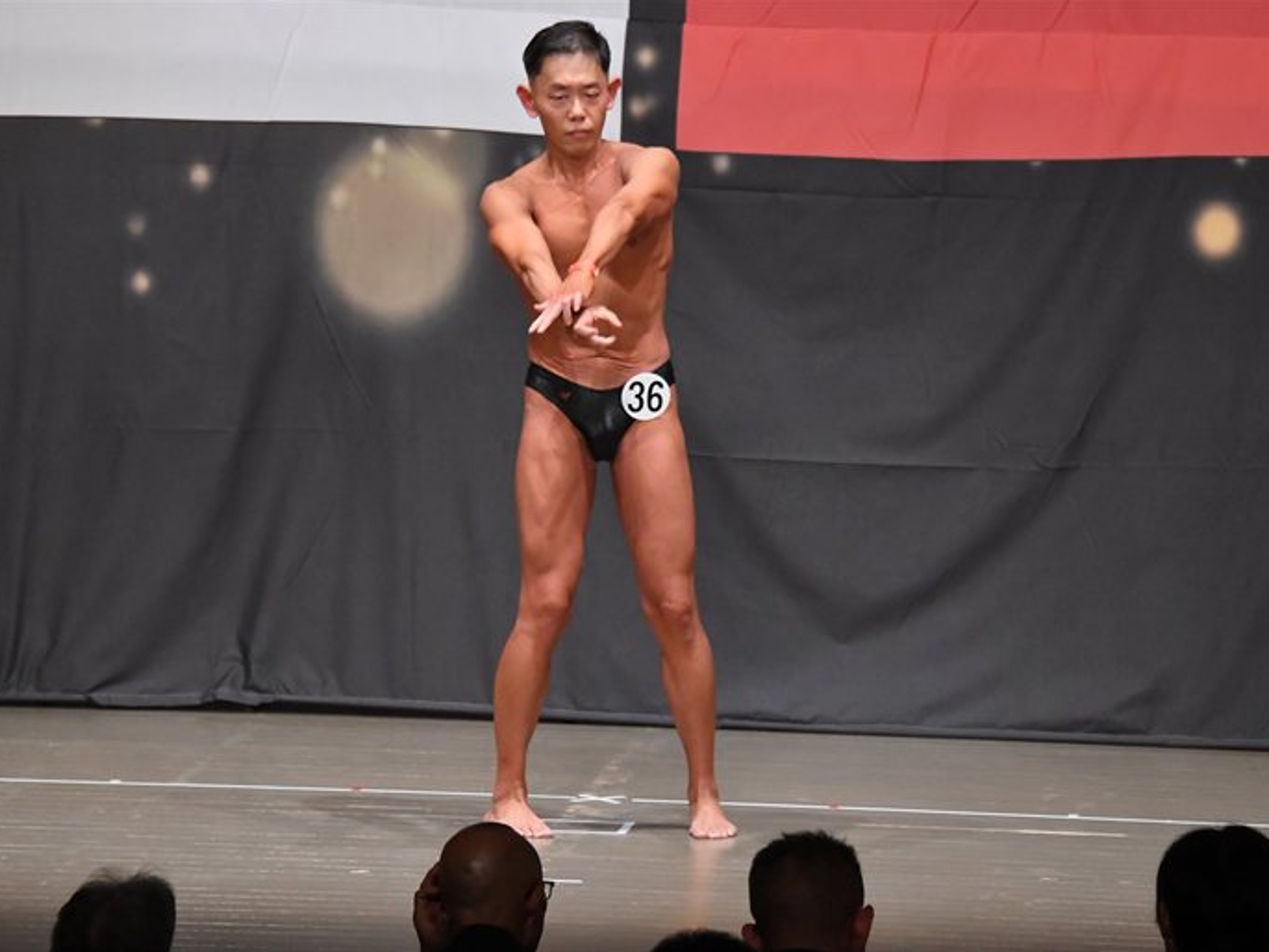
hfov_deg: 8.4
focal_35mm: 236
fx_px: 8653
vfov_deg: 6.3
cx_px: 601
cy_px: 476
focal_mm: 145
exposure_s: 1/400
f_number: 5.6
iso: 6400
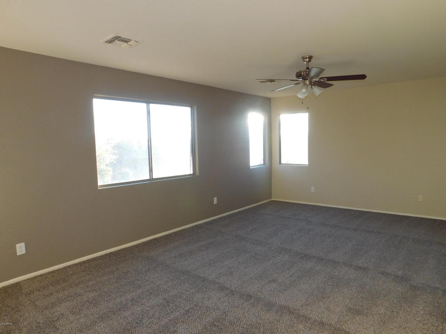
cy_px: 167
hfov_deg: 73.9
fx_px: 296
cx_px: 223
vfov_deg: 58.9
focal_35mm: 23
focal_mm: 4
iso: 125
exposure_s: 1/125
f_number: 3
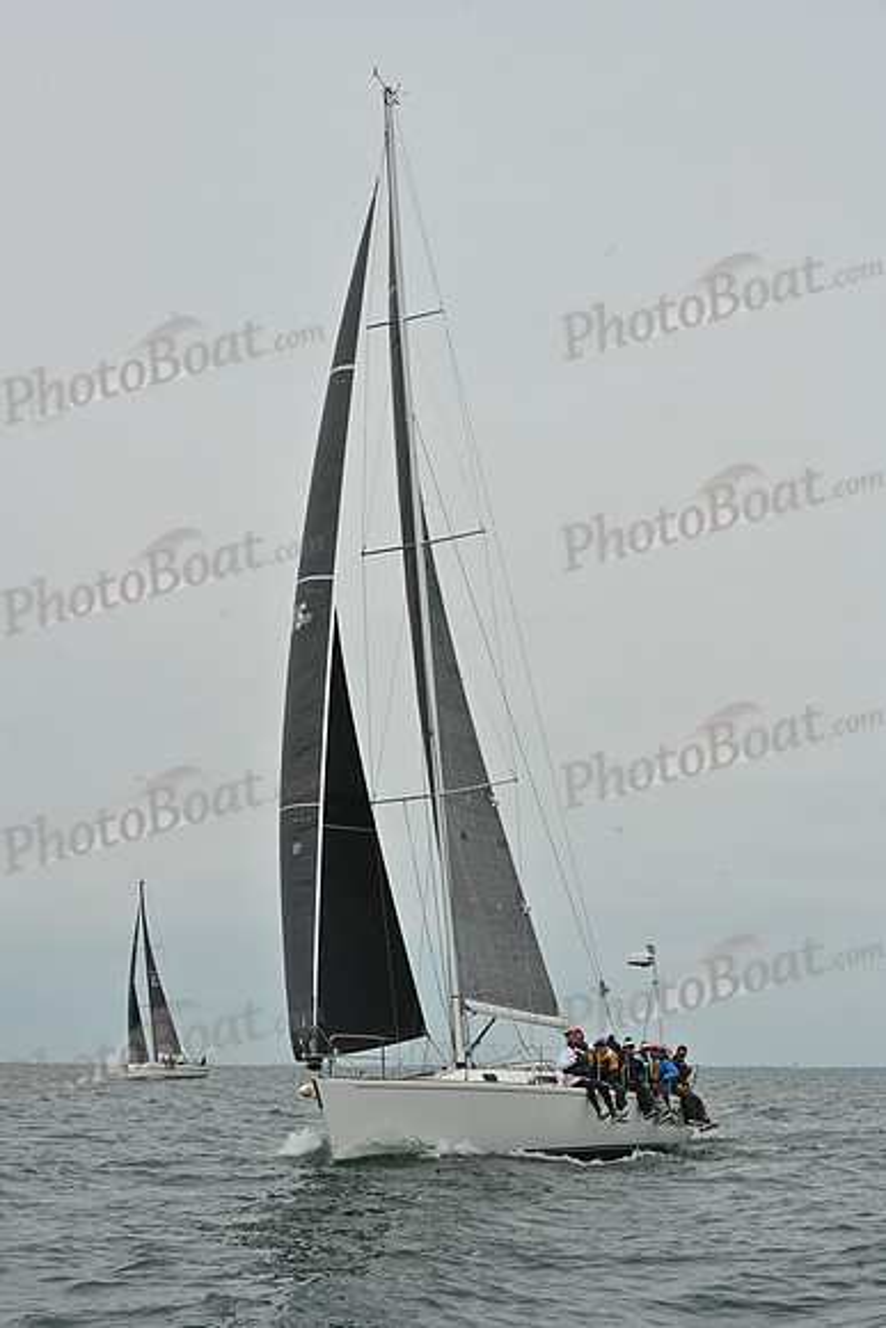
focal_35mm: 70
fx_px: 2582
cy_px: 664
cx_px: 443
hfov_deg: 19.5
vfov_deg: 28.8
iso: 320
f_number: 11
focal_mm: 70
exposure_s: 1/1000
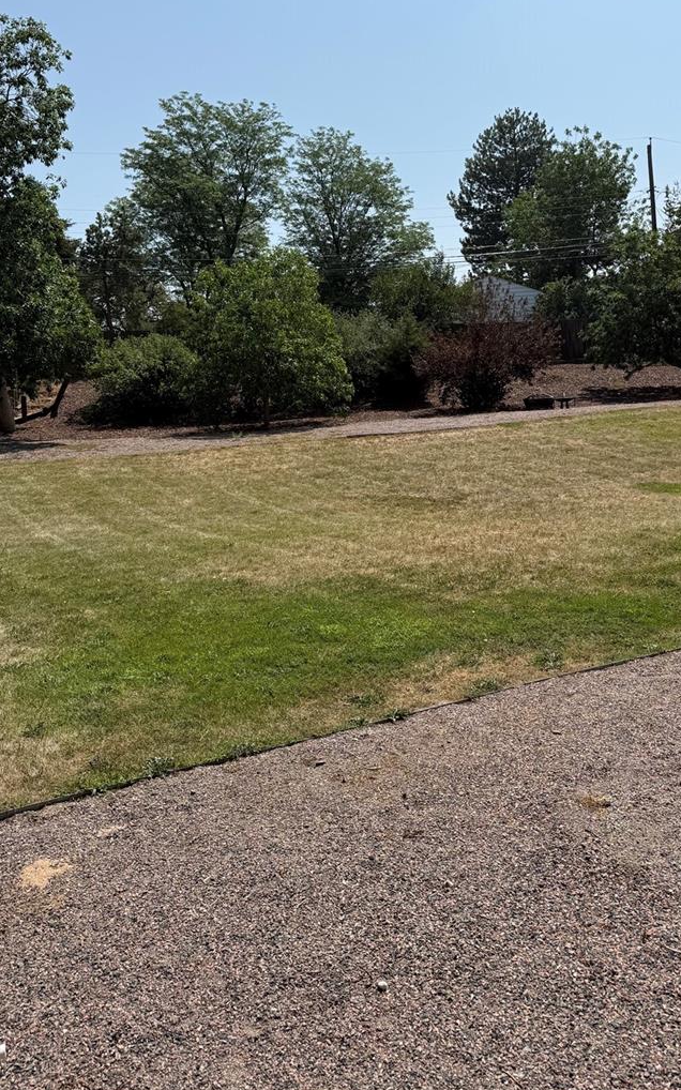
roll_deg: +4.0
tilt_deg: -3.4
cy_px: 458
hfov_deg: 41.8
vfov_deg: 62.6
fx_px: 891
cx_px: 378
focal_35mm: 30
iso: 80
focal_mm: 6.76
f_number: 1.78
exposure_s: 1/6711
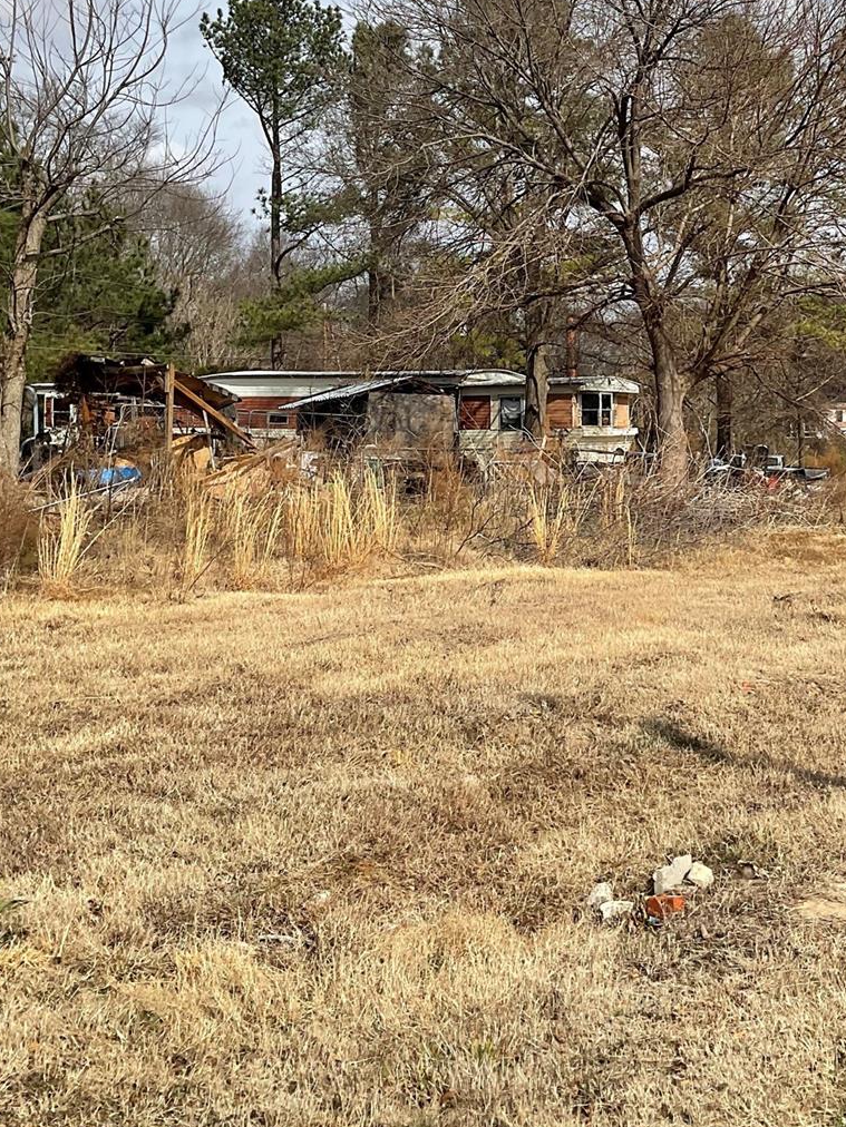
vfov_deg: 42.5
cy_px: 394
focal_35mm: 44
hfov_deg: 32.4
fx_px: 1434
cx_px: 609
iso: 16
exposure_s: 1/3125
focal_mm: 3
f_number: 1.8
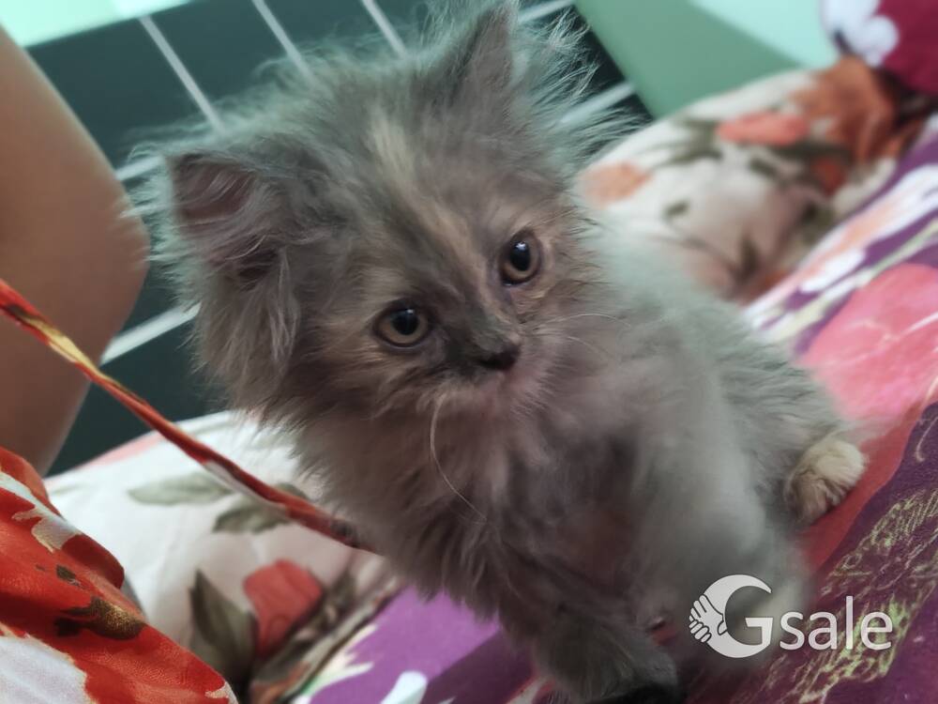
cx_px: 469
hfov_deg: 38.2
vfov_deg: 29.1
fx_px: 1355
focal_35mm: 50
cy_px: 352
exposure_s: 1/25
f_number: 1.88
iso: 2947
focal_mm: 5.56
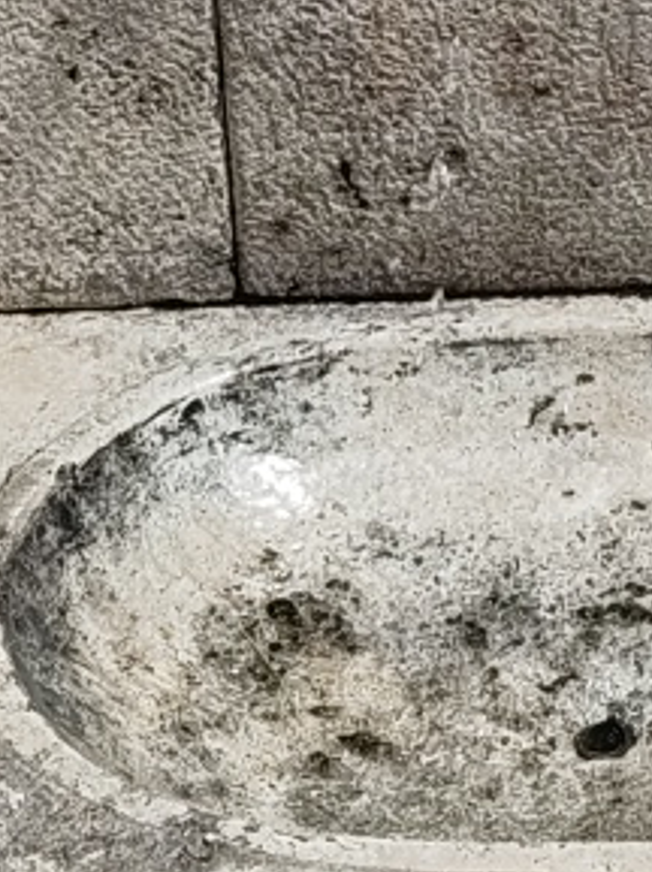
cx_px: 564
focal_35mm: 153
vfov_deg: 12.3
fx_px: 3851
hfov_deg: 9.6
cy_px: -447
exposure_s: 1/586
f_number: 1.88
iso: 50
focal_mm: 5.56
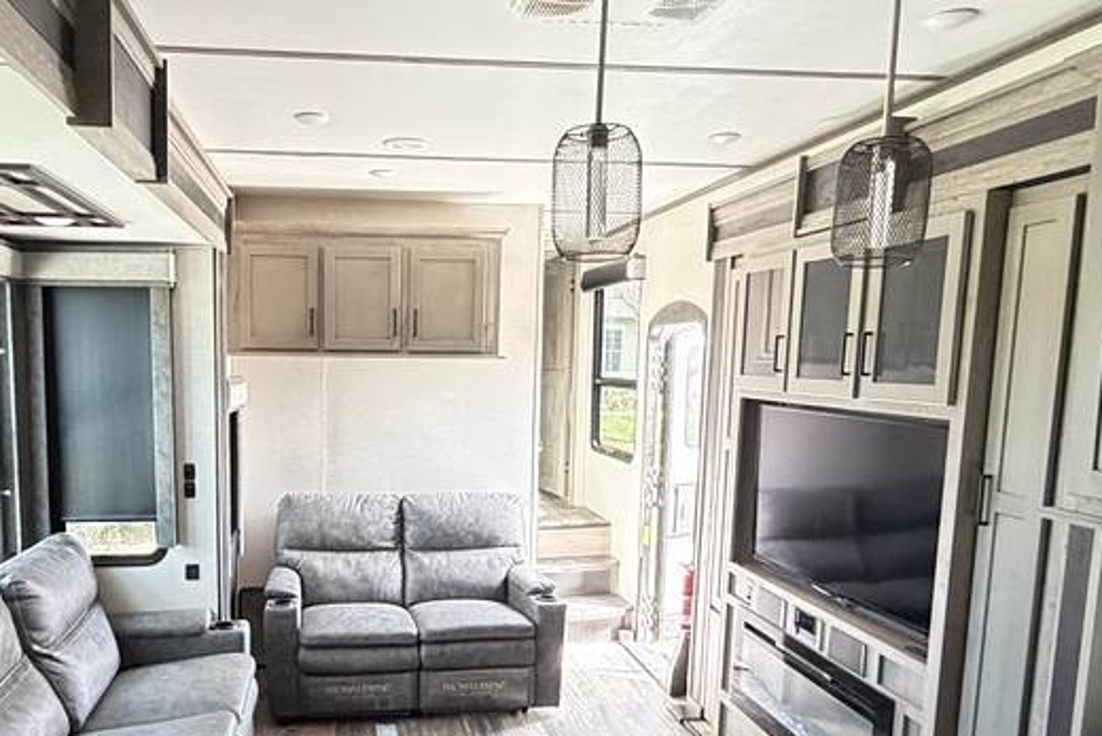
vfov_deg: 46.1
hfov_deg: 64.5
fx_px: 857
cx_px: 411
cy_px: 456
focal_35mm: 28
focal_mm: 2.22
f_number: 2.2
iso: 500
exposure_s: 1/60
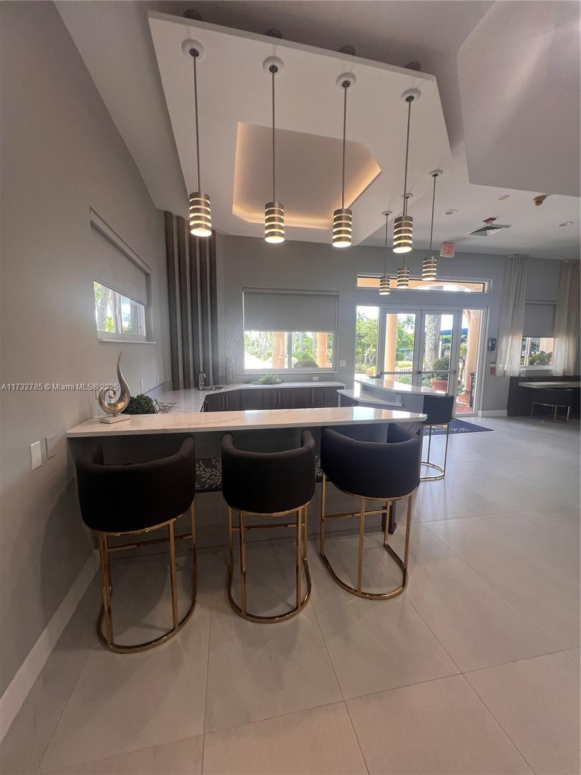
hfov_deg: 89.9
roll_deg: -1.7
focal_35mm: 13
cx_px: 290
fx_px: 291
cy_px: 388
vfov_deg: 106.2
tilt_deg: -7.6
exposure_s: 1/120
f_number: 1.8
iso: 125
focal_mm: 1.57
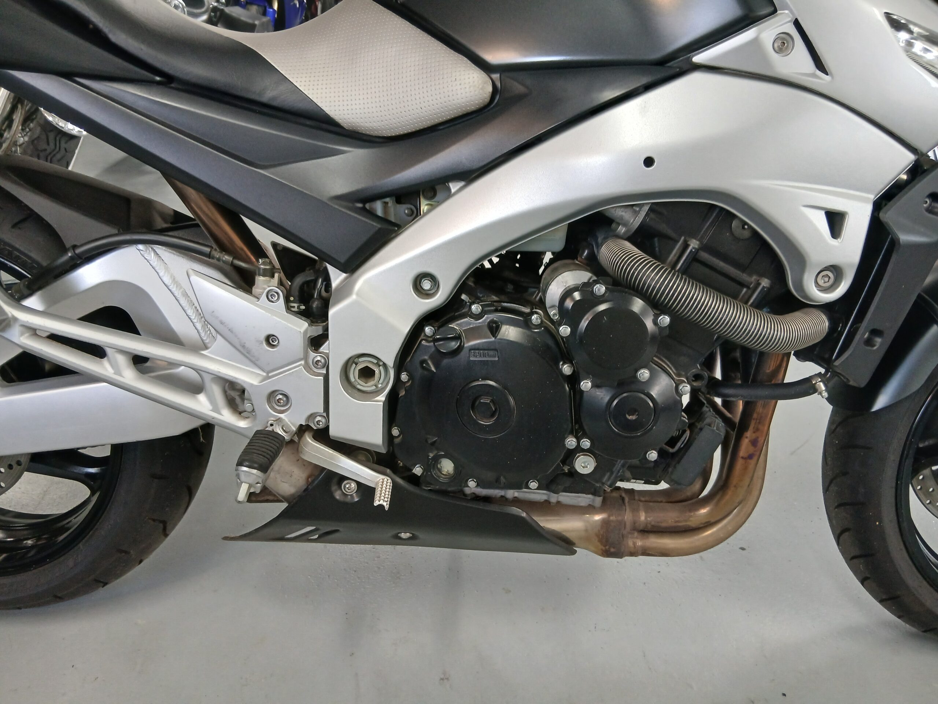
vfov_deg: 53.1
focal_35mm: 26
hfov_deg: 67.3
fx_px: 705
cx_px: 469
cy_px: 352
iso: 200
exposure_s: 1/50
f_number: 1.8
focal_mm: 3.98
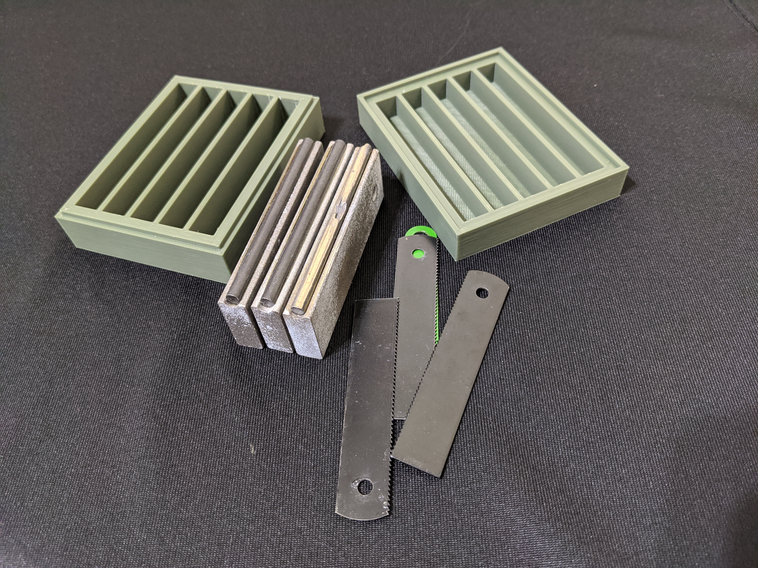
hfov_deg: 65.3
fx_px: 591
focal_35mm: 27
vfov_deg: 51.4
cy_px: 284
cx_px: 379
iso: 344
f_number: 1.73
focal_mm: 4.38
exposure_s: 1/24
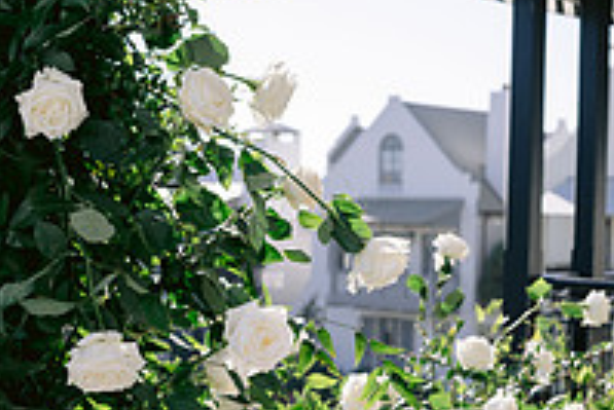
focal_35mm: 79
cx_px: 238
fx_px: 1348
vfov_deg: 17.3
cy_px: 253
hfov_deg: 25.6
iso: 200
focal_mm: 35
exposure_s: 1/1250
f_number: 4
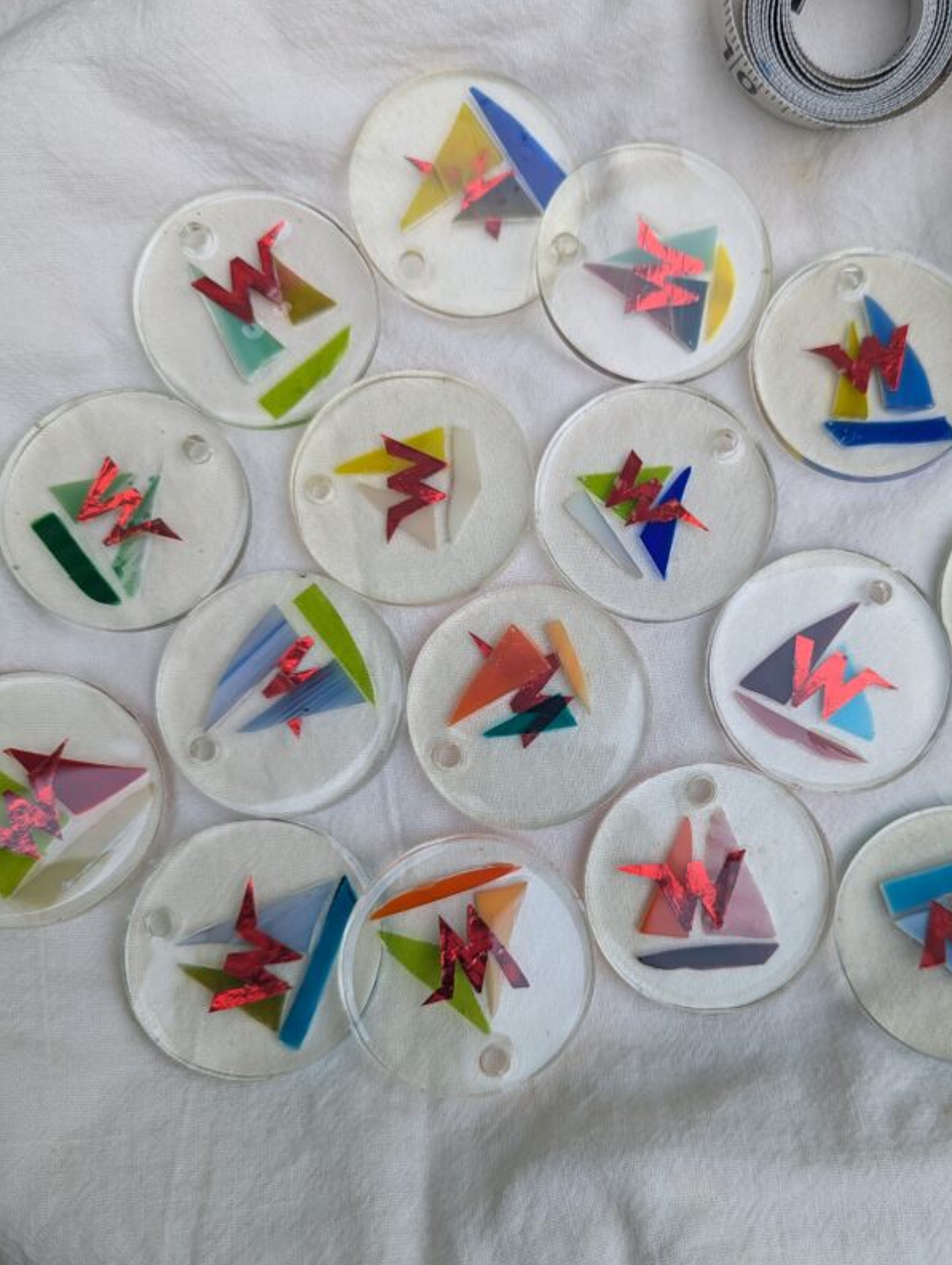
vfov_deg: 58.2
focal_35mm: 31
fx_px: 1134
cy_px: 683
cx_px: 588
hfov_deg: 45.2
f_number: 1.85
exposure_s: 1/658
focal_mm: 6.81
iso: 42
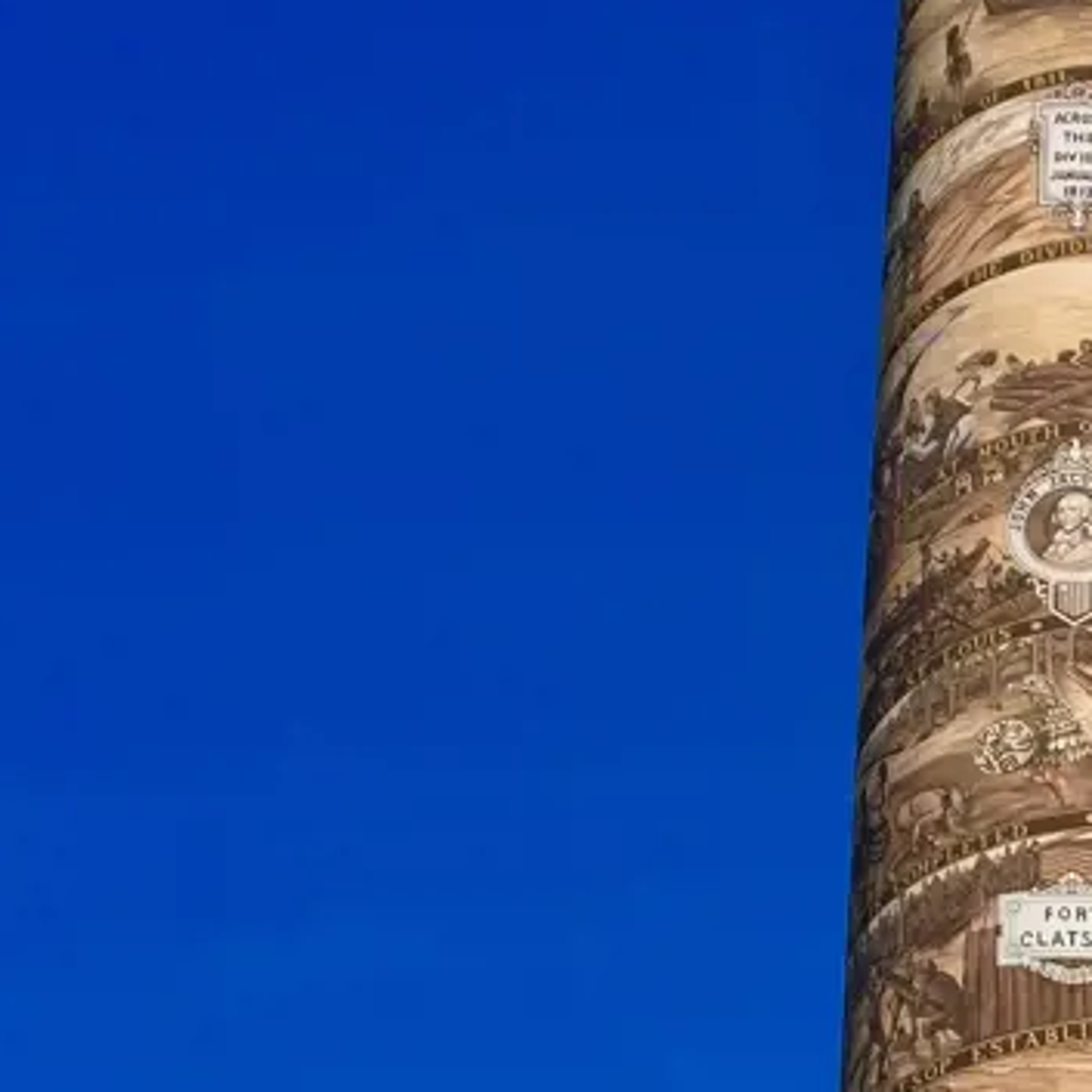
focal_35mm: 99
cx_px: 1265
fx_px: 3533
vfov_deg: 16.9
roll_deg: +1.6
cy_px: 1248
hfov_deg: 16.9
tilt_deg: +24.9
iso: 25
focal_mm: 4.15
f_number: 2.2
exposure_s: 1/2137
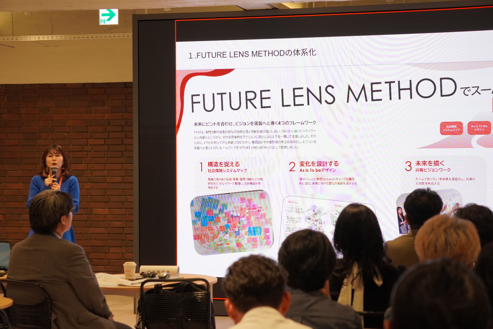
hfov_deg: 24.6
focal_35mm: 82
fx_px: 1130
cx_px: 246
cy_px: 164
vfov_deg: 16.6
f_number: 4.5
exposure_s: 1/160
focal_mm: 55
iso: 1250
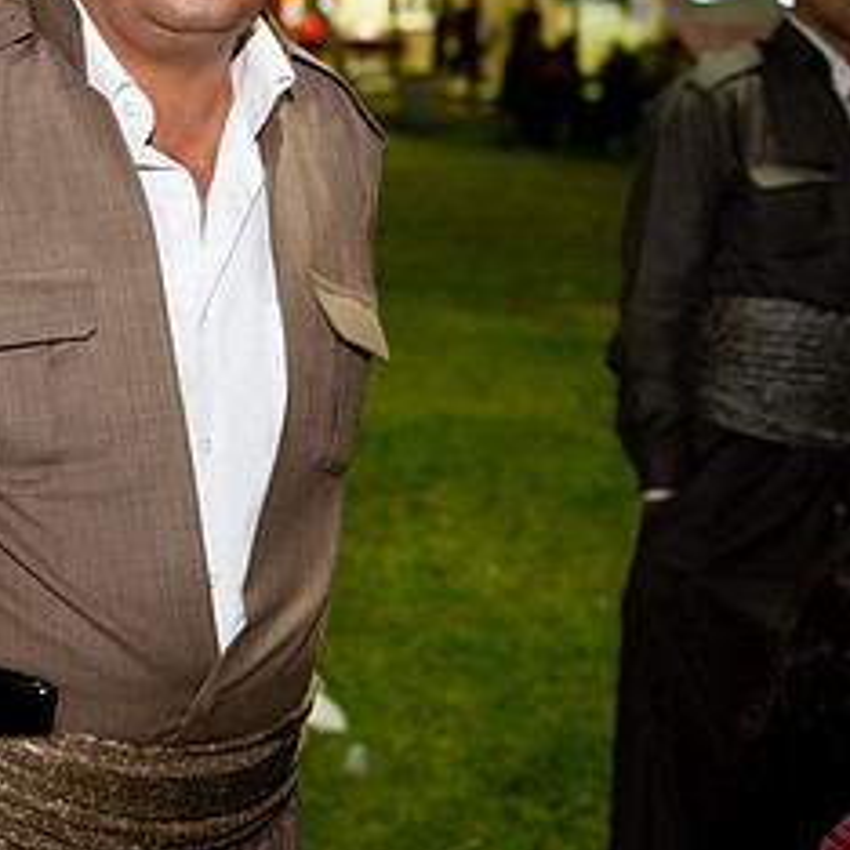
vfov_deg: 21.4
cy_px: 185
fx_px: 2222
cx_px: -11
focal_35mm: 80
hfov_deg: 20.9
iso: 1600
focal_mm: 38
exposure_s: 1/30
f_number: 2.8
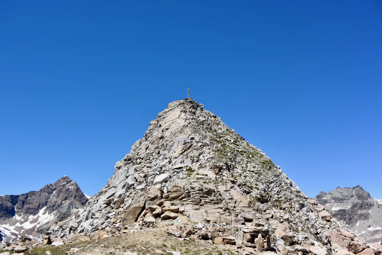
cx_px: 191
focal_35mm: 27
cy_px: 128
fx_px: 287
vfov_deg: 47.9
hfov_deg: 67.4
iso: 400
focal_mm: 10
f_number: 5.6
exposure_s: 1/2000
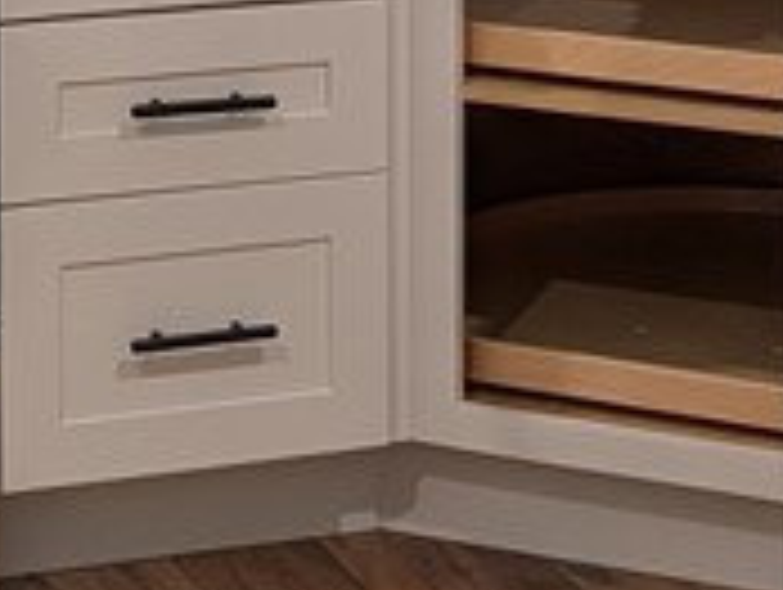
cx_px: 214
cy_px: -455
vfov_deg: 10.0
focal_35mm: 141
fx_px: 3194
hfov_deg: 13.9
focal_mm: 6.9
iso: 19
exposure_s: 1/217
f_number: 1.68
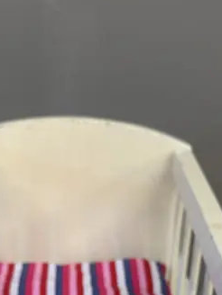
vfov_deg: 21.8
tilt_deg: -37.0
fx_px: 641
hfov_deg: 19.6
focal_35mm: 75
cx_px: 110
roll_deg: -1.2
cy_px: 437
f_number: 1.78
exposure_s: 1/100
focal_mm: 6.86
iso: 80
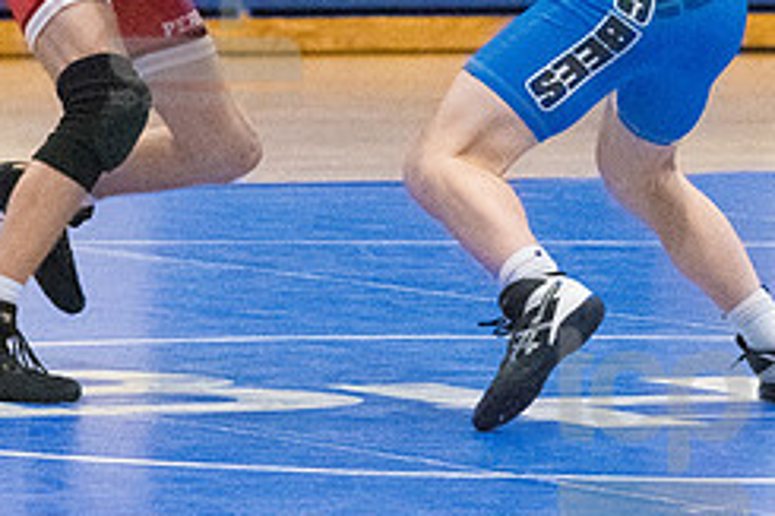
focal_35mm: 433
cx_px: 206
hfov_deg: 4.8
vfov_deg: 3.2
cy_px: -3
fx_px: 9315
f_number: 4.5
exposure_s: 1/1600
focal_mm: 122
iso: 10000
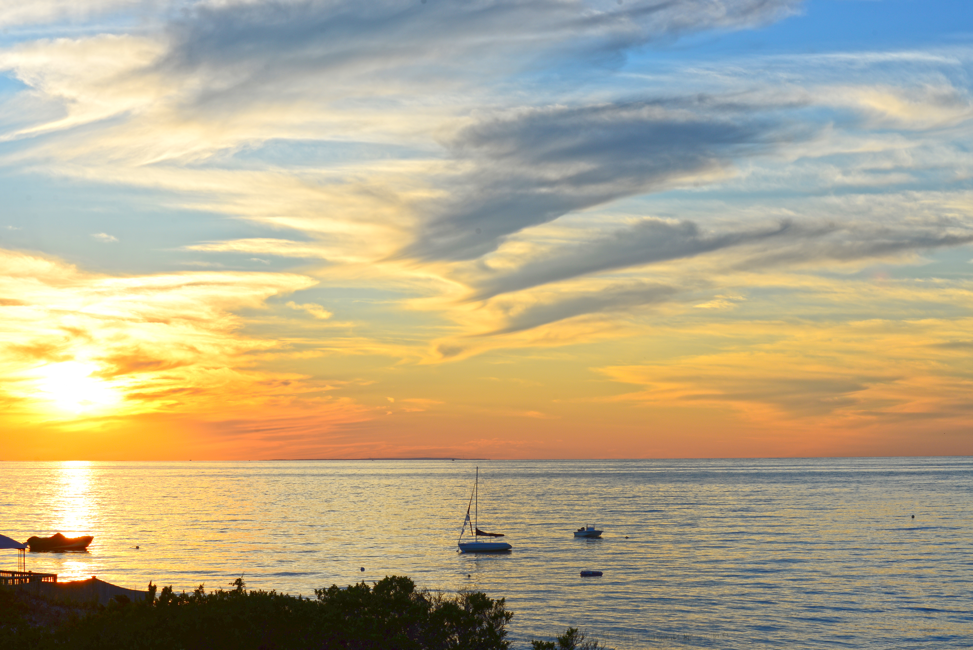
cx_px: 486
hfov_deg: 25.4
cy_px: 325
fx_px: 2163
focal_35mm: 80
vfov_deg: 17.1
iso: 100
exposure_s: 1/100
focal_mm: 80
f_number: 13
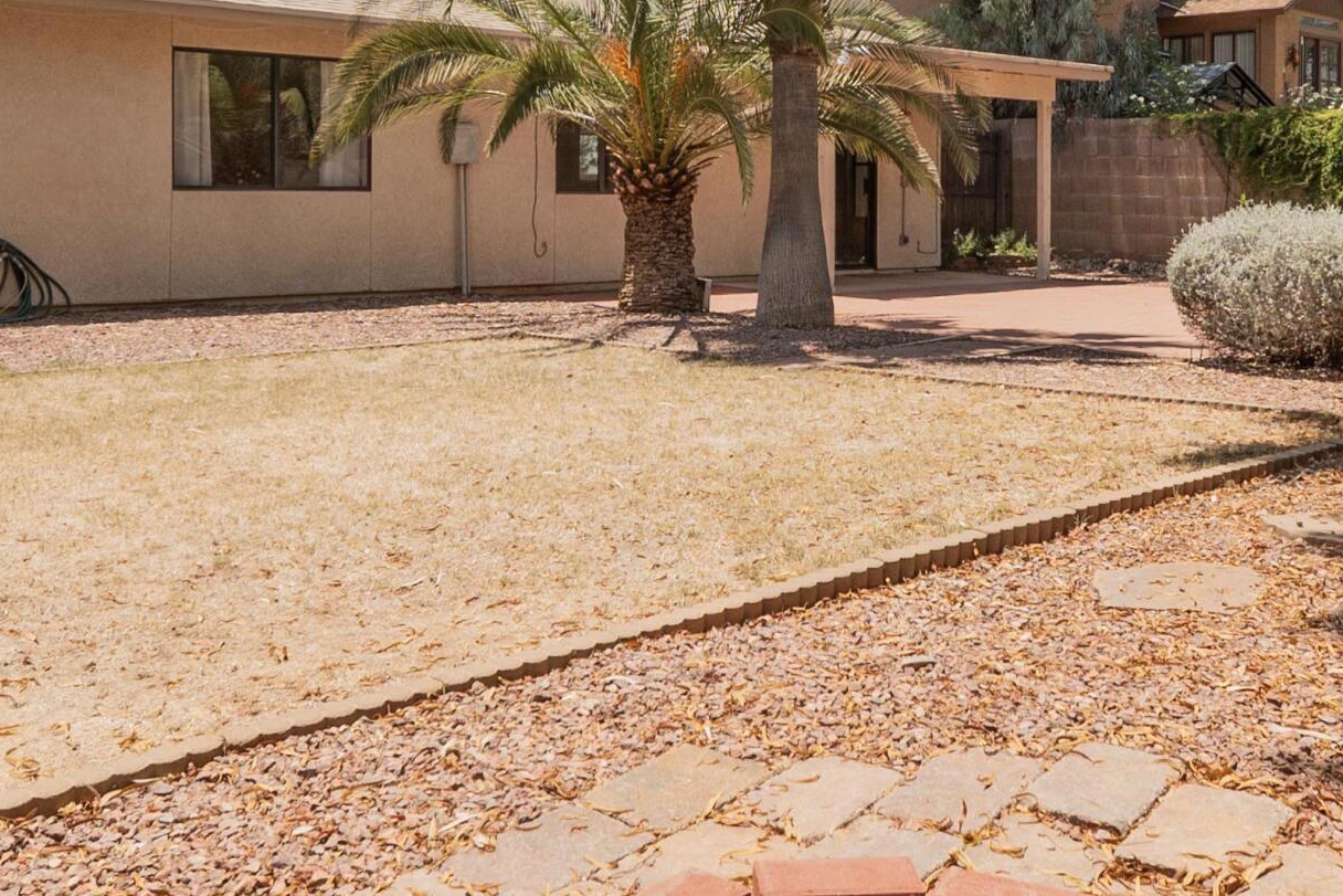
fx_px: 1380
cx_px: 794
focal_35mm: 37
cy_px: 207
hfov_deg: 51.6
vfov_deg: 35.0
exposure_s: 1/320
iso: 160
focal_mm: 10
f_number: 8
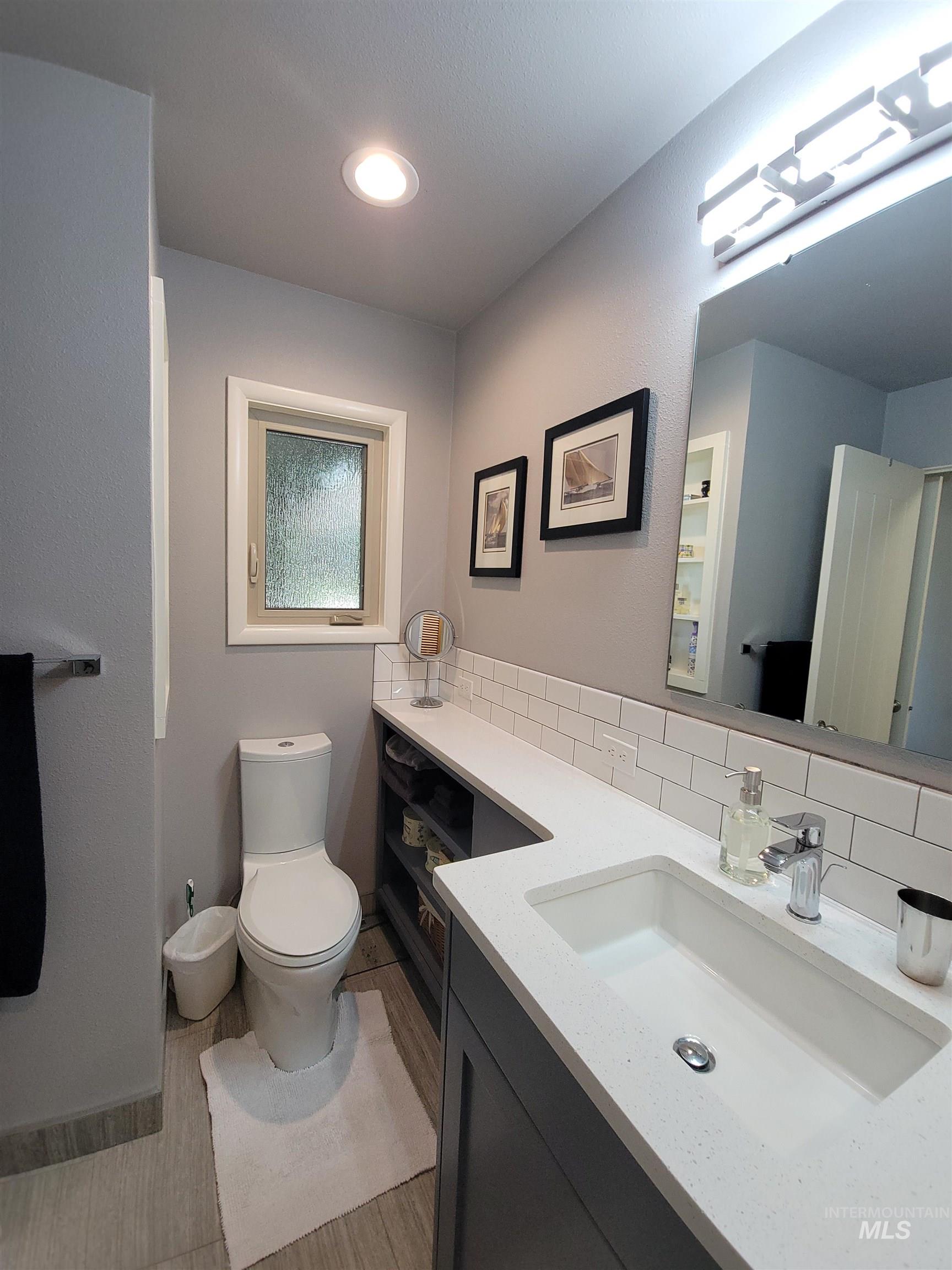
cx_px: 476
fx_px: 477
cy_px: 635
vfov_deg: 106.2
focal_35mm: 13
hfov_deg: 89.9
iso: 100
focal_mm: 2.2
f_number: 2.2
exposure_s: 1/60
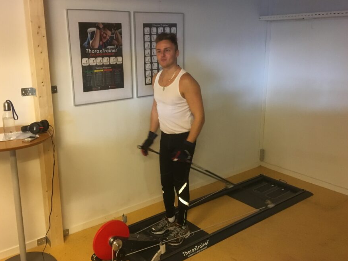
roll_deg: +1.6
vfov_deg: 41.8
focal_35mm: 34
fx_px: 342
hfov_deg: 53.8
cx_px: 155
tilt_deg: -14.6
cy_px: 120
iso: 200
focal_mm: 4.15
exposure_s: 1/25
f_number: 2.2
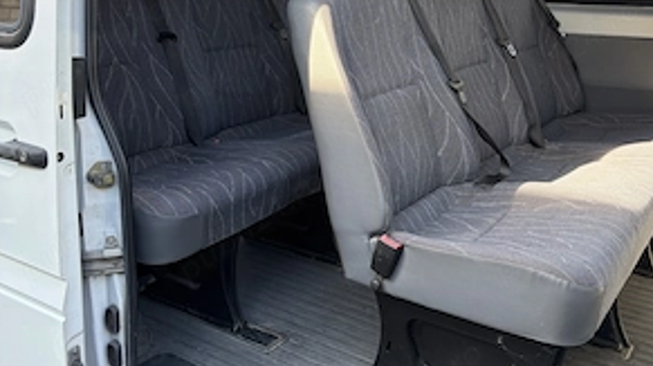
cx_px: 330
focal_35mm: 39
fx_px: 675
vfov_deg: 29.9
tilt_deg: -9.4
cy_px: 92
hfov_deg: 51.7
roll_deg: +0.3
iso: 64
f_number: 1.6
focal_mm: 5.96
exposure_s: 1/201
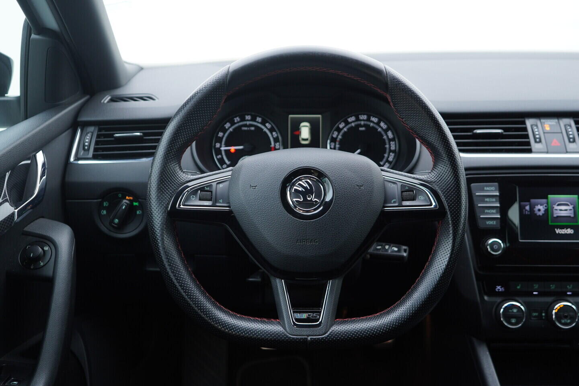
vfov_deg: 36.9
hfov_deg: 53.1
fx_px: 579
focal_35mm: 36
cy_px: 193
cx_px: 290
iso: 160
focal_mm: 24
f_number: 2.8
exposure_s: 1/40
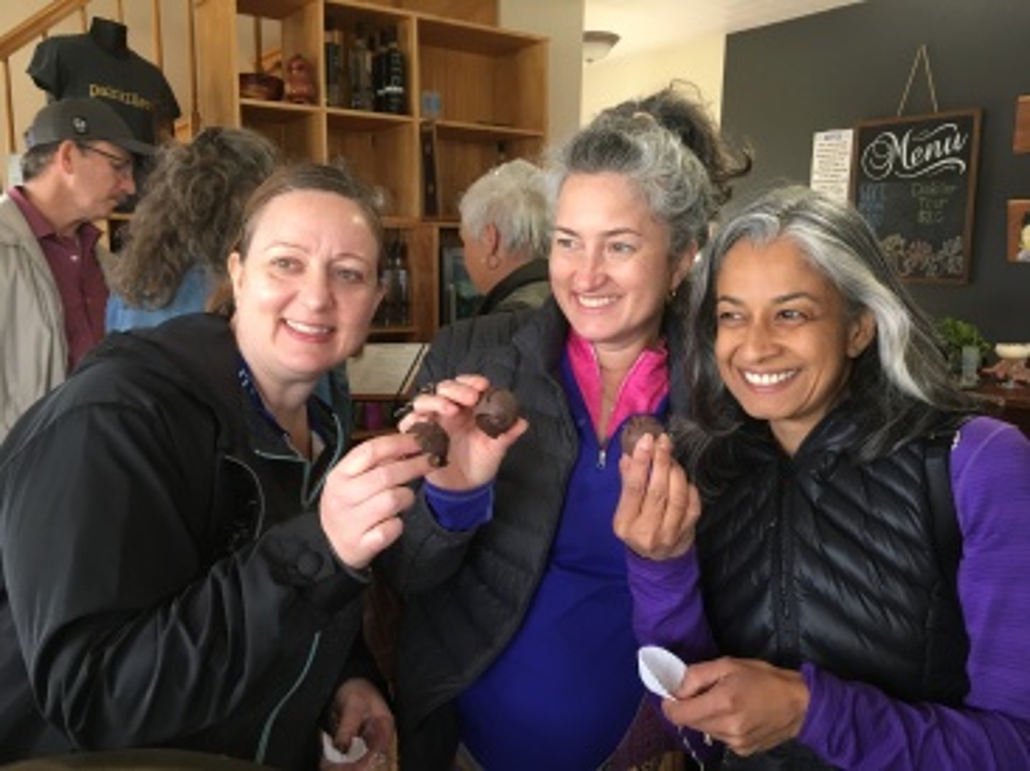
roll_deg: -0.3
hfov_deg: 61.7
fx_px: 862
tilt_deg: -8.5
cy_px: 386
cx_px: 515
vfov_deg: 48.2
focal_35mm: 29
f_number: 2.2
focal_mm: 4.15
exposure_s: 1/30
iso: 64
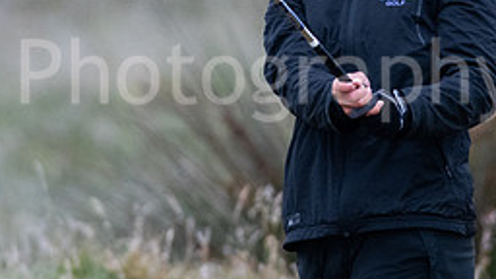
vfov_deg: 1.1
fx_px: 14033
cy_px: -18
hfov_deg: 2.0
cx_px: 271
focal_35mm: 1067
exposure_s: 1/2500
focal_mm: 300
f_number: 4
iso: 2000
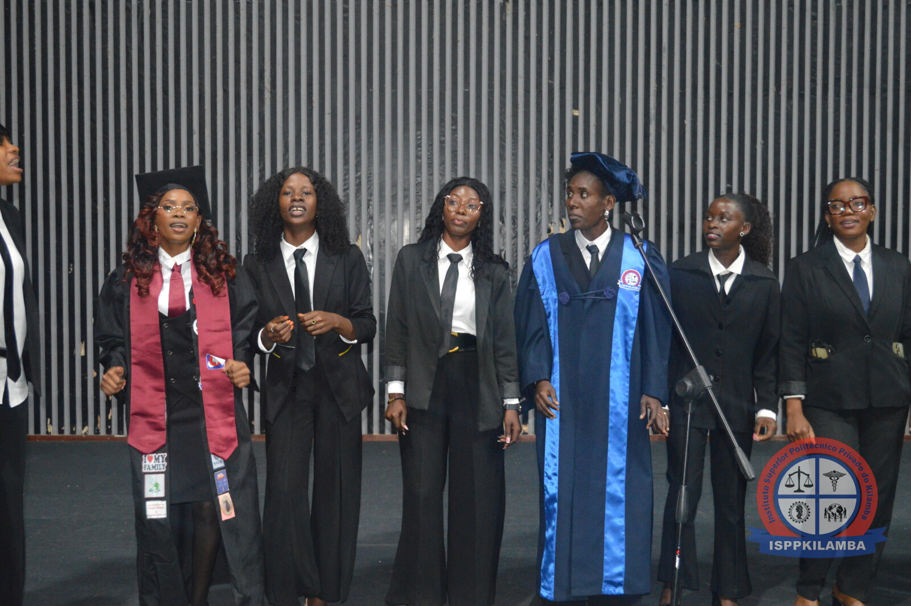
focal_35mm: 48
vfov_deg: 28.0
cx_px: 456
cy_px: 303
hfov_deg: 41.1
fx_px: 1214
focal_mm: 32
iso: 2200
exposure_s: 1/60
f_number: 4.8
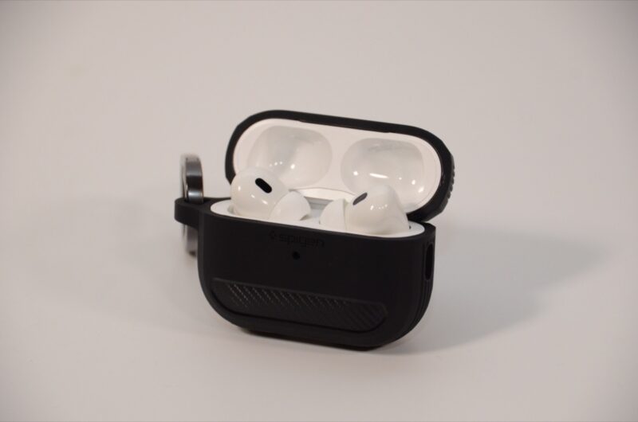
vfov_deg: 8.3
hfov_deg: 12.5
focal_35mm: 165
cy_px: 211
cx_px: 319
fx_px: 2918
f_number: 6.3
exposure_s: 1/160
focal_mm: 110
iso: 1600
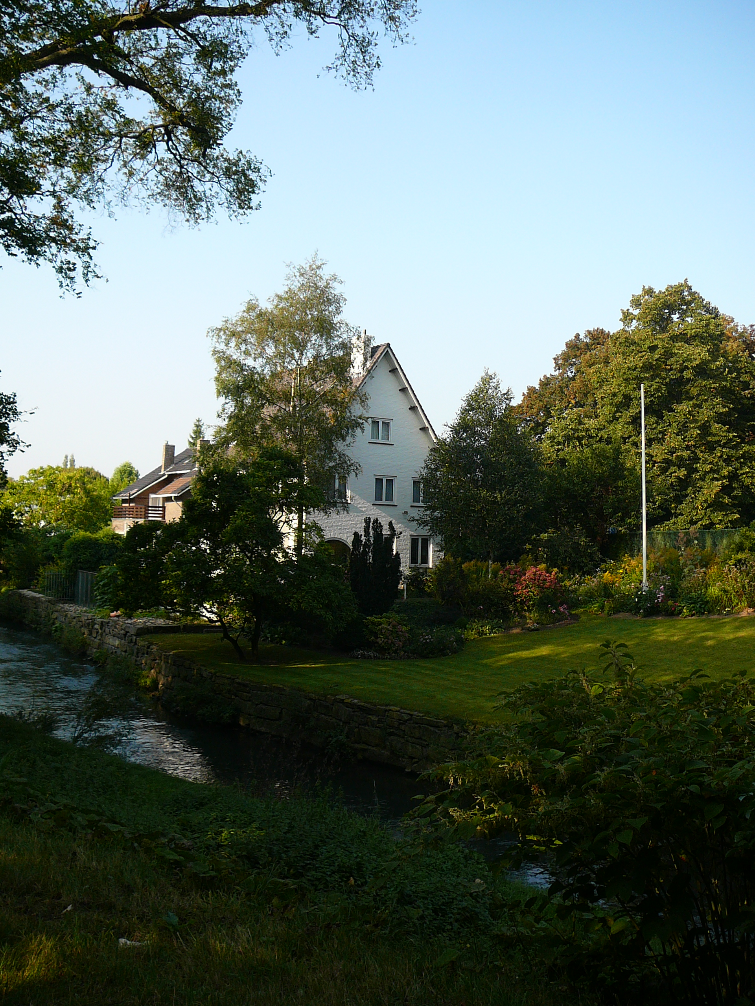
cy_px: 503
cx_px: 378
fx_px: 1018
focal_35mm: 35
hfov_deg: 40.7
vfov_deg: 52.6
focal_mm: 5.2
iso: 80
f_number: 2.8
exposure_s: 1/500
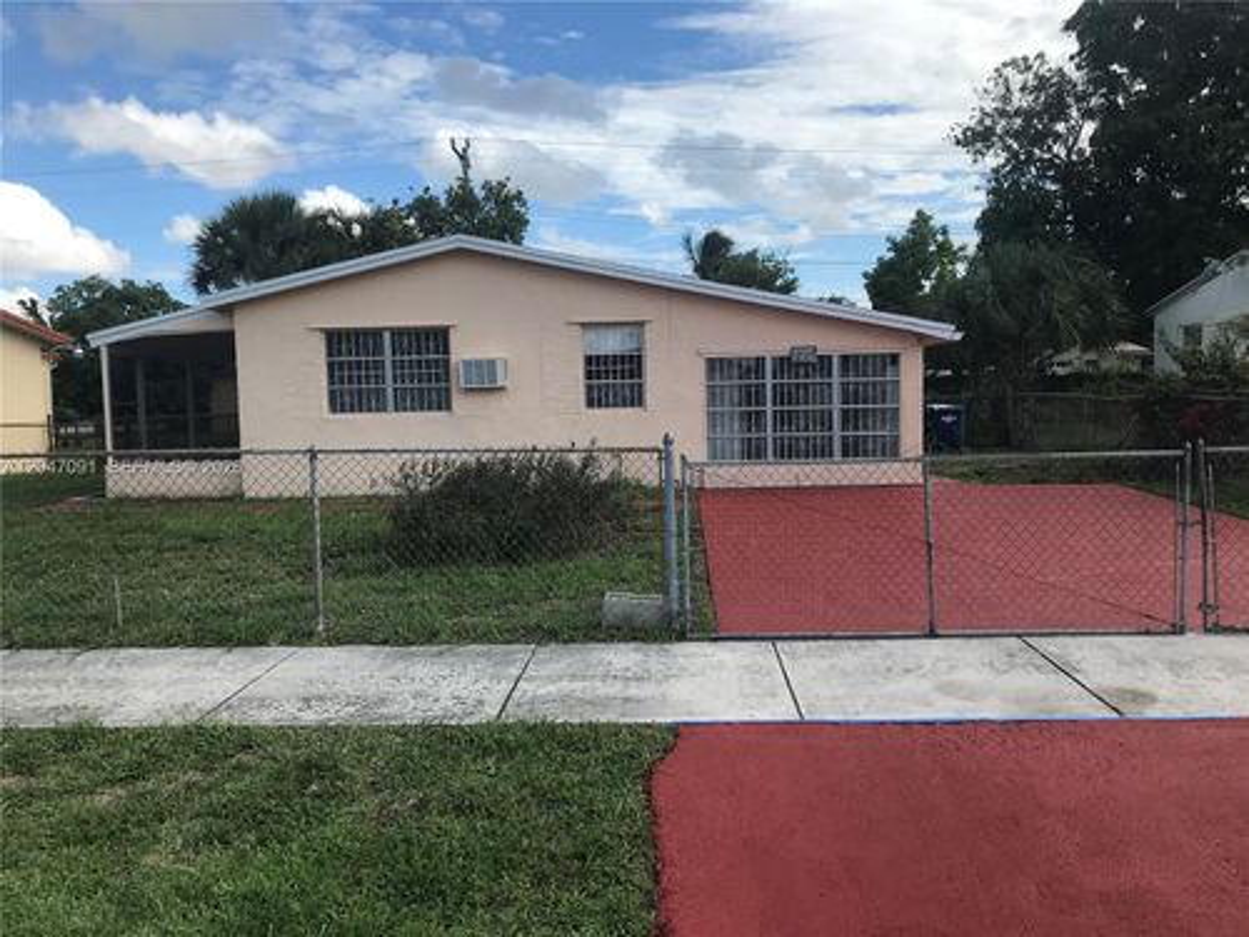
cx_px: 624
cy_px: 468
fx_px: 1010
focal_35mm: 28
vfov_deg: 49.7
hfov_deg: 63.4
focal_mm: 3.99
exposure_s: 1/1709
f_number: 1.8
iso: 20
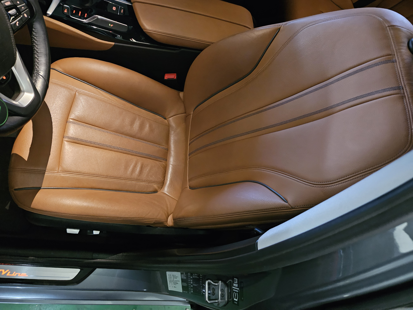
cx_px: 206
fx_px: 274
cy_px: 155
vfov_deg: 58.9
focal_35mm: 23
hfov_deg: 73.9
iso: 1600
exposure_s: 1/24
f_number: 1.8
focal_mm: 5.4
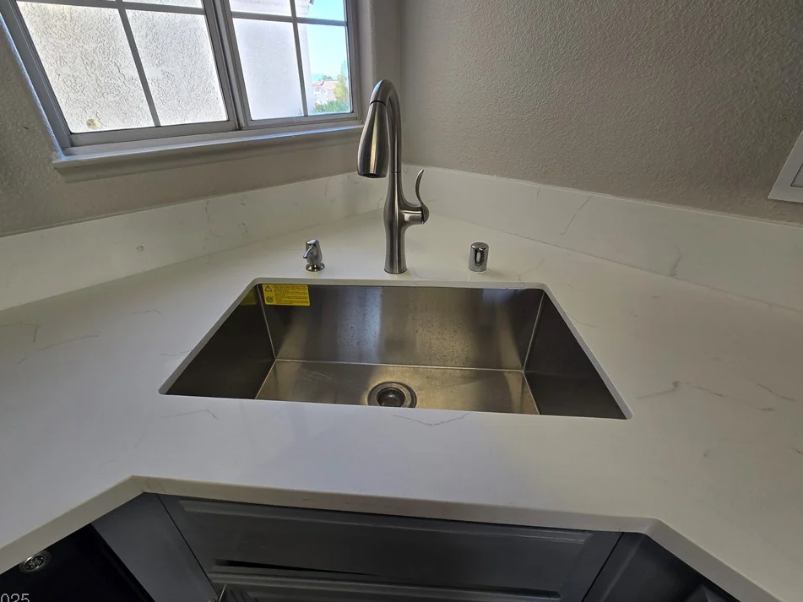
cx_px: 377
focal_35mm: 14
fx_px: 325
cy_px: 296
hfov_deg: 101.9
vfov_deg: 85.7
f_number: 2.2
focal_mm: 2.2
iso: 50
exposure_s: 1/153
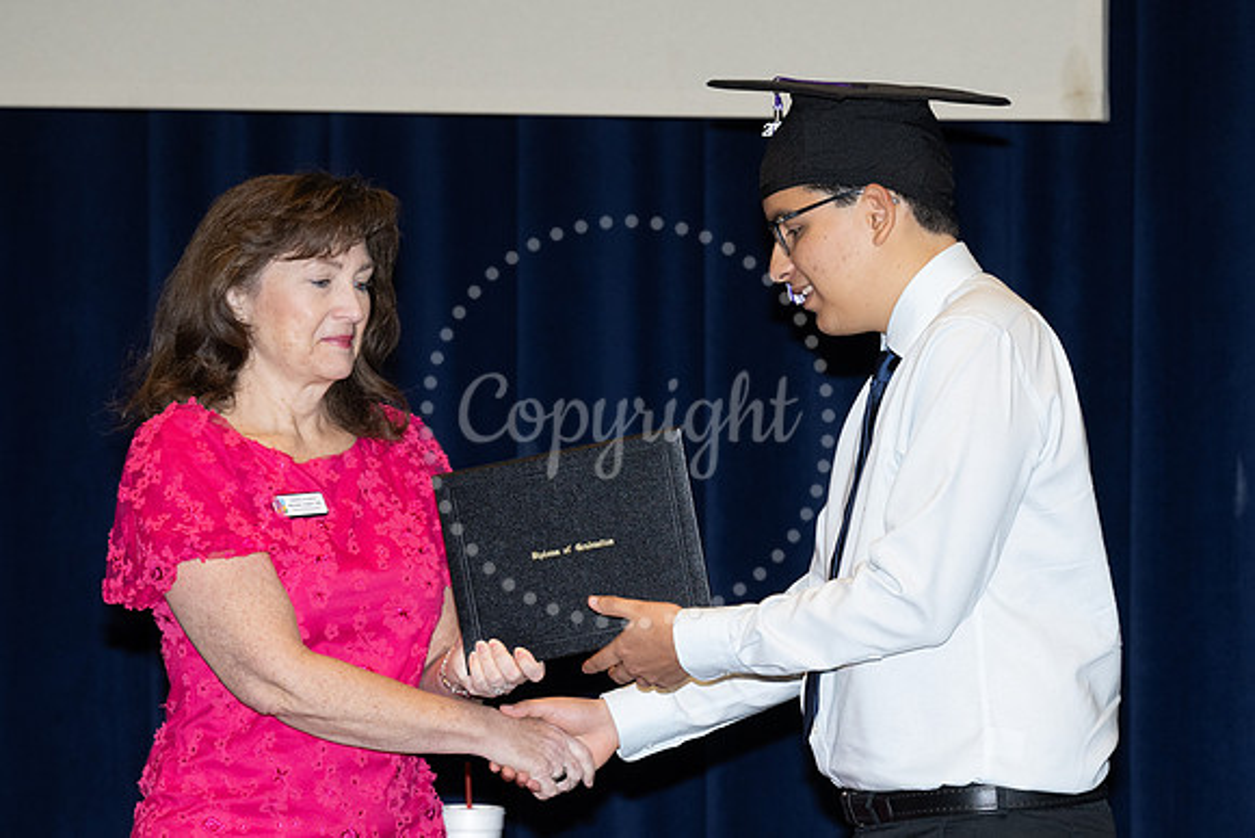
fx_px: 6040
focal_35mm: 173
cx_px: 716
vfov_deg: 7.9
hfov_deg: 11.9
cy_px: 542
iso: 1000
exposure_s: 1/125
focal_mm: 110
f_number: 5
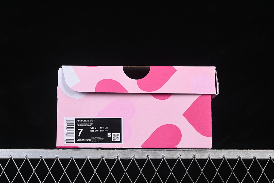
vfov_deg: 18.2
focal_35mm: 75
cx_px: 137
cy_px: 92
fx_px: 571
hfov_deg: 27.0
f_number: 8
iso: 160
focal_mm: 50
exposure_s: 1/80
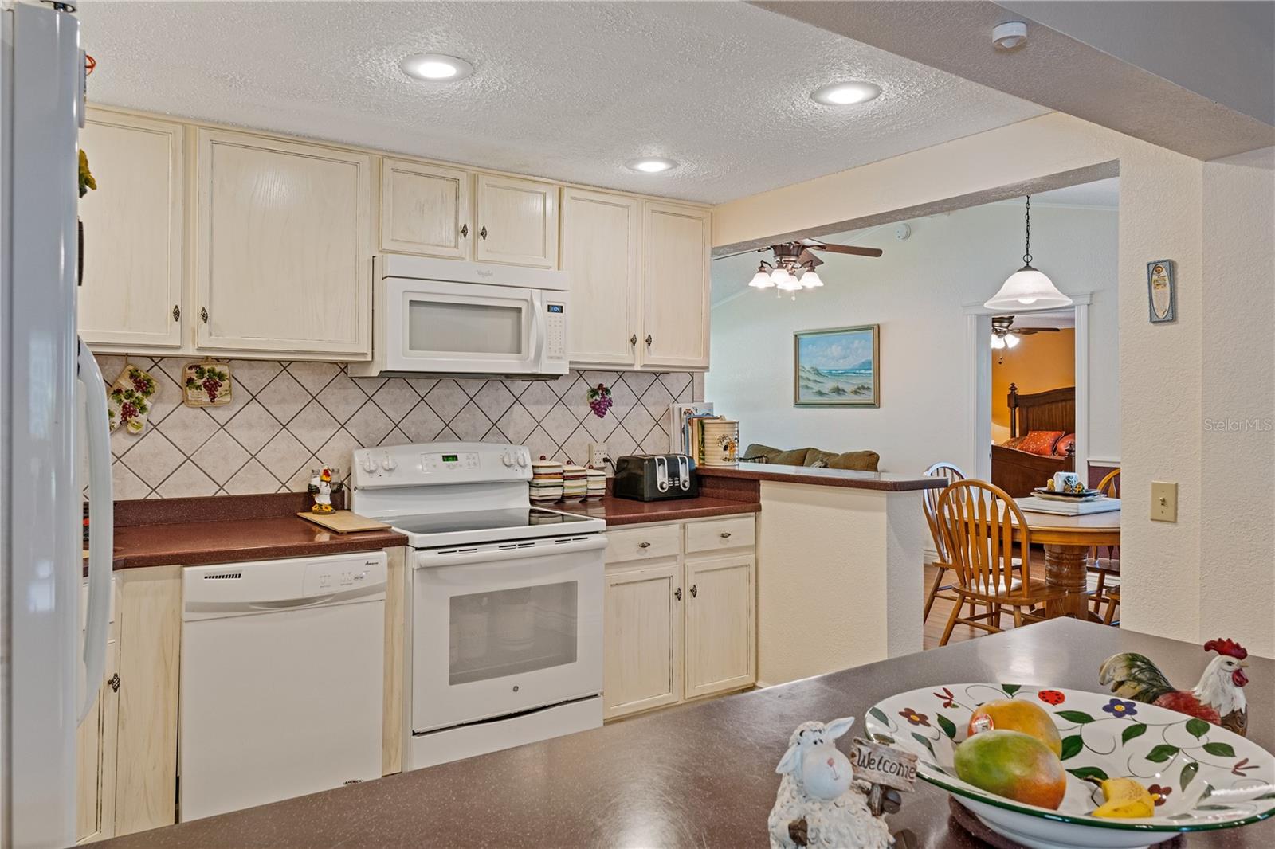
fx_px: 850
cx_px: 638
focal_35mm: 24
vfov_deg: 53.1
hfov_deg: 73.8
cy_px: 424
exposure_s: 1/2
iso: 400
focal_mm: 16
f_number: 8
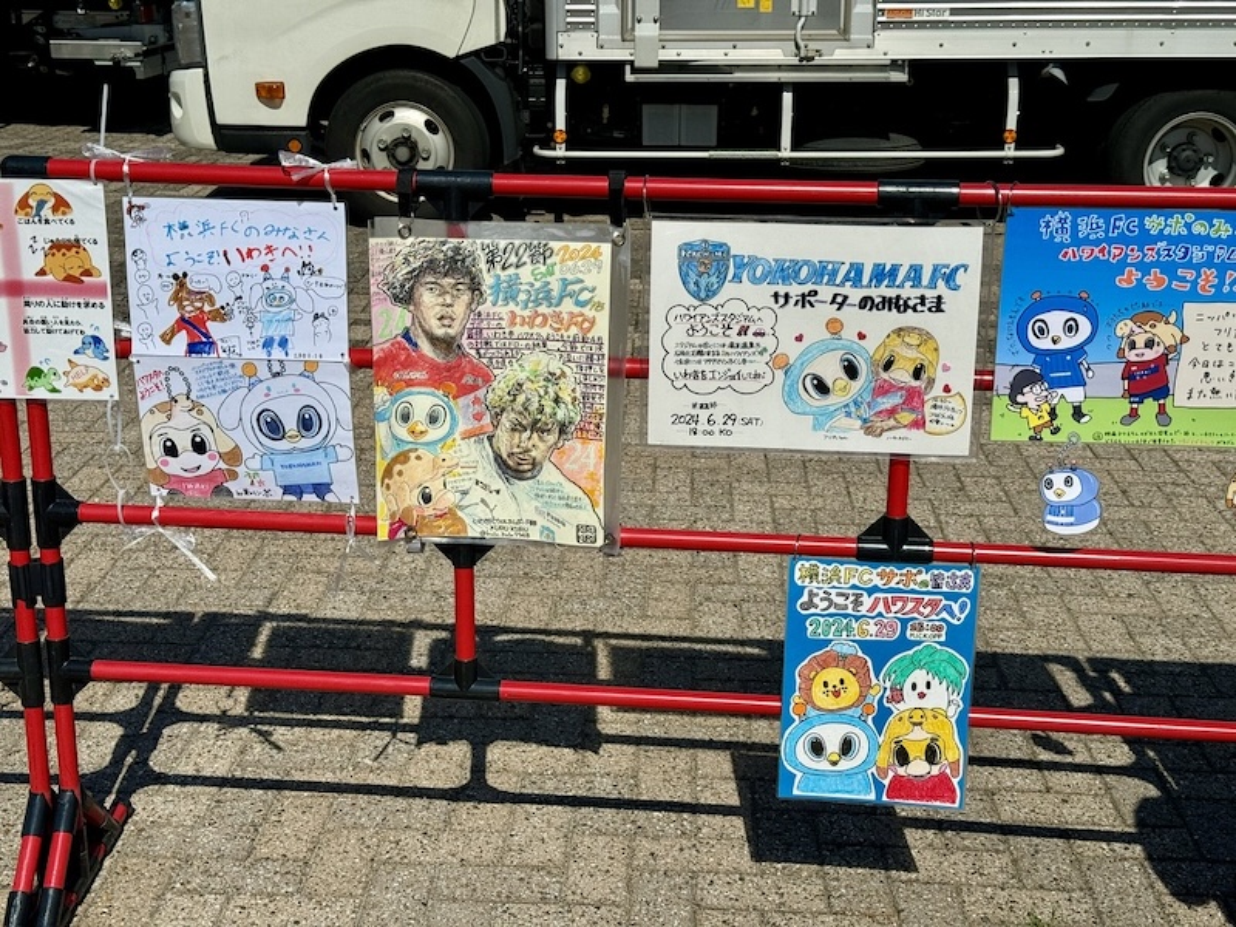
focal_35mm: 48
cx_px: 618
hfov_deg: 39.7
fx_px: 1714
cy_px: 464
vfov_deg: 30.3
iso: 80
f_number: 1.78
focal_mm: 6.76
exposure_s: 1/15385
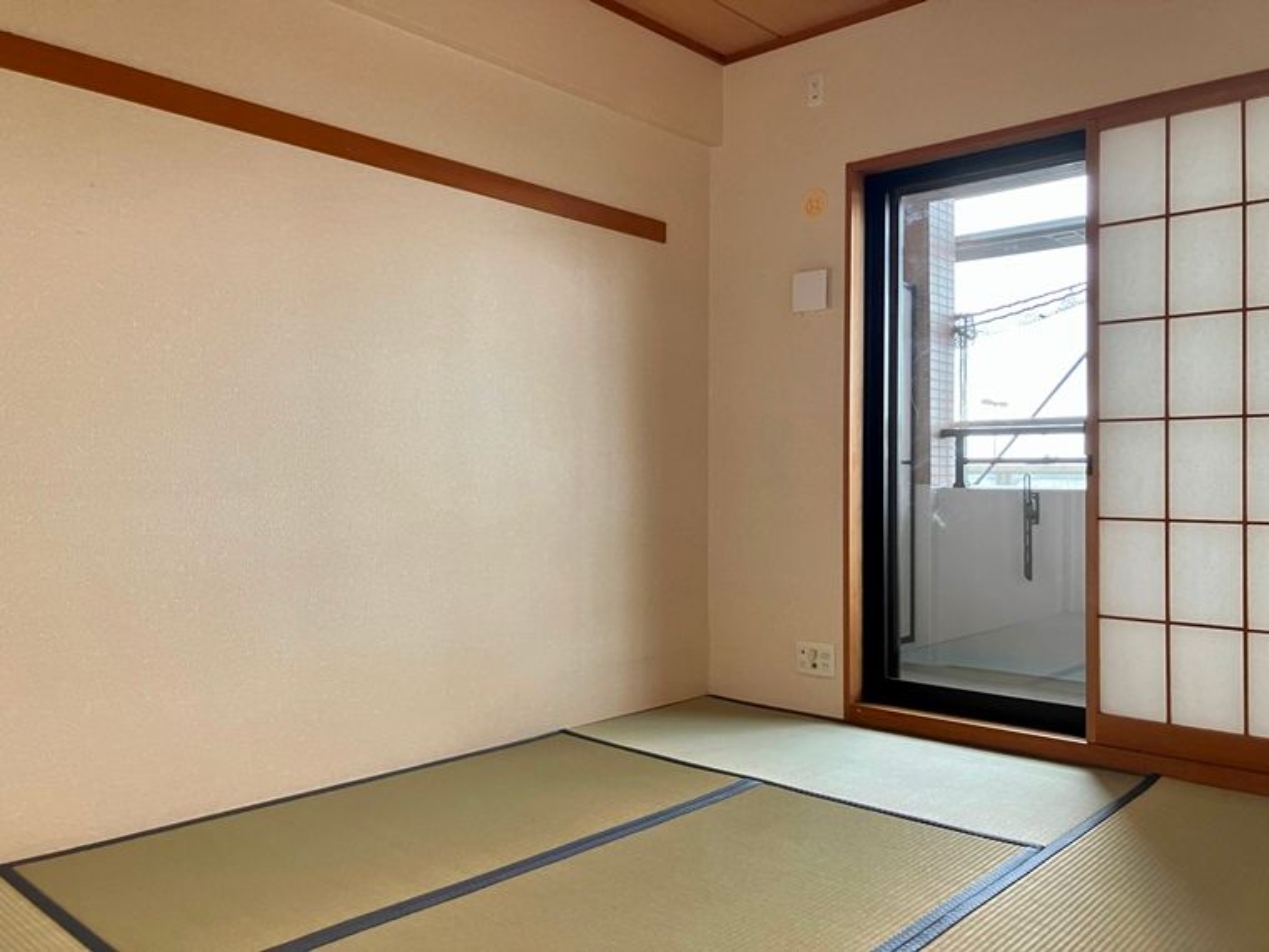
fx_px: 1026
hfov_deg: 63.4
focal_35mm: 28
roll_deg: -1.1
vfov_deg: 49.7
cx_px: 634
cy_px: 476
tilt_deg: +1.3
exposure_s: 1/33
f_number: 1.8
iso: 250
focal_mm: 3.99
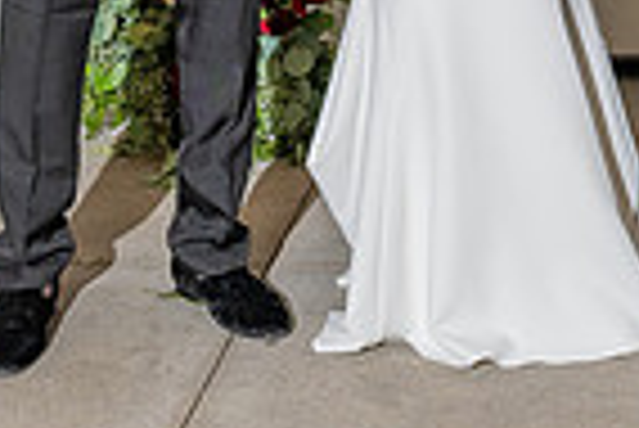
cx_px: 558
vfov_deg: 9.1
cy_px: -305
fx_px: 2576
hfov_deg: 14.0
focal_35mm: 145
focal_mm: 33
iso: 800
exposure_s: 1/200
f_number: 5.6
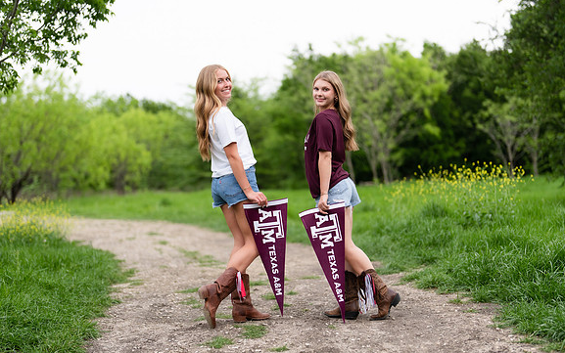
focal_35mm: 64
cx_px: 291
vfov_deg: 20.3
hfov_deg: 32.0
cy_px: 198
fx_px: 986
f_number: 1.2
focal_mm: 50
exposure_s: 1/1600
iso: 320
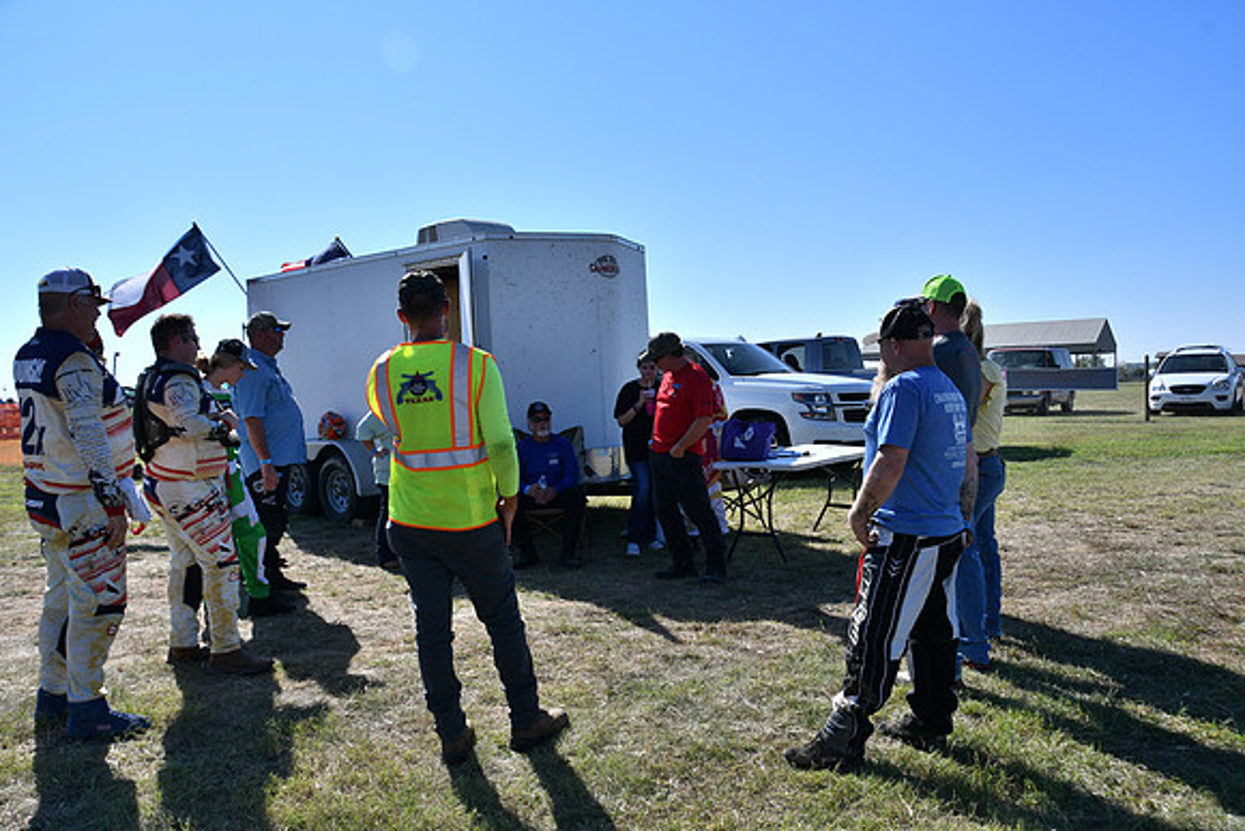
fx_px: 934
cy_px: 416
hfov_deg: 67.4
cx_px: 622
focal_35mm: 27
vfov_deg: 48.0
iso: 100
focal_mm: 18
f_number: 10
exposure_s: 1/400
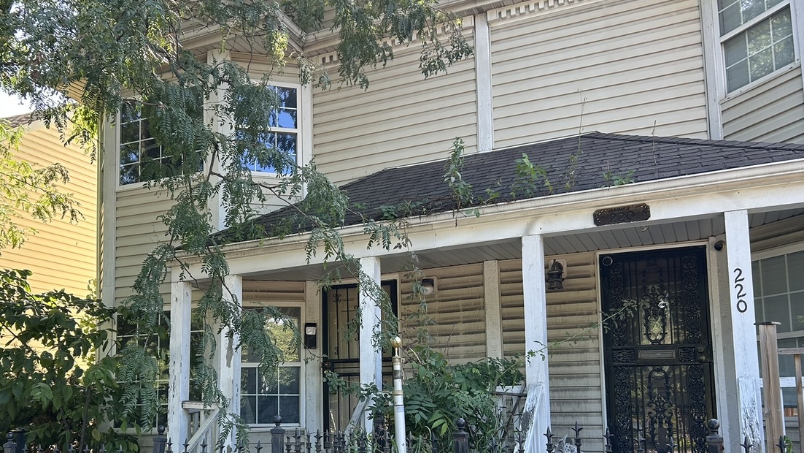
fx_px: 789
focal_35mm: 37
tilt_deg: +8.2
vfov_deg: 31.7
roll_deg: +0.0
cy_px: 302
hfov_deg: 53.4
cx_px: 303
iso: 50
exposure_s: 1/345
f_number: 1.5
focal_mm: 5.7
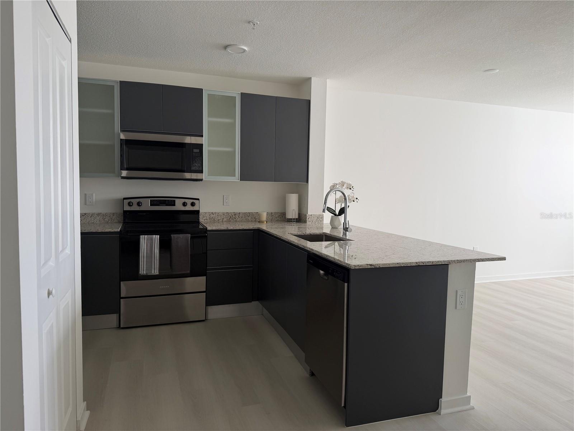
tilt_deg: -3.8
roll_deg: -1.0
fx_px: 398
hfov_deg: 71.6
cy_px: 216
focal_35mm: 24
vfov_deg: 56.8
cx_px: 287
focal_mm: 6.76
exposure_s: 1/121
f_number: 1.78
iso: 64
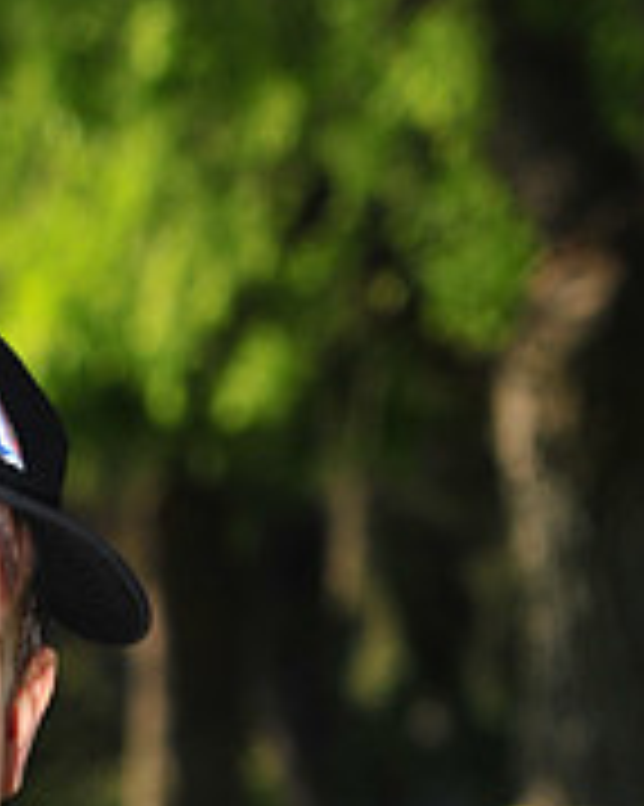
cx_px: -92
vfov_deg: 5.6
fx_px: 8168
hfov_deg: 4.5
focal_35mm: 343
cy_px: 1189
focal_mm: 75
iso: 200
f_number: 4.5
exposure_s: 1/1000
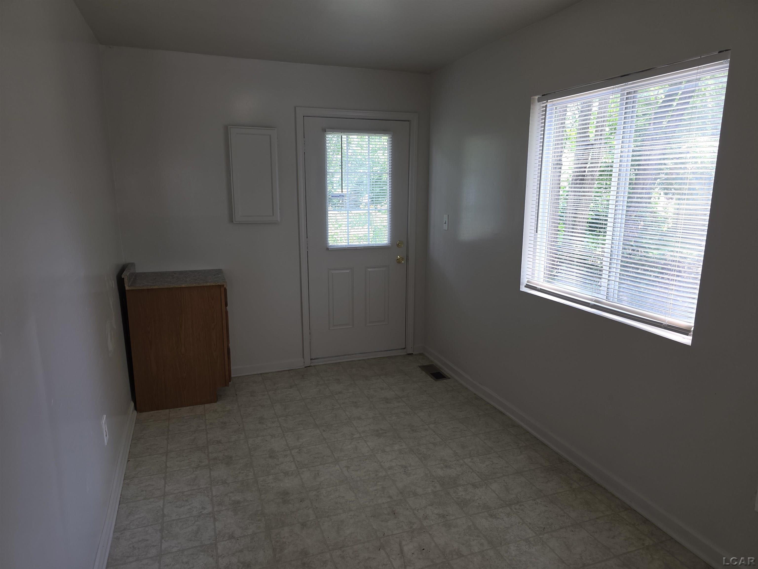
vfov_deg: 58.9
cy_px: 284
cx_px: 379
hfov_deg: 73.9
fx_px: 504
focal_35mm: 23
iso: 25
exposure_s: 1/60
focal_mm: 6.3
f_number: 1.7
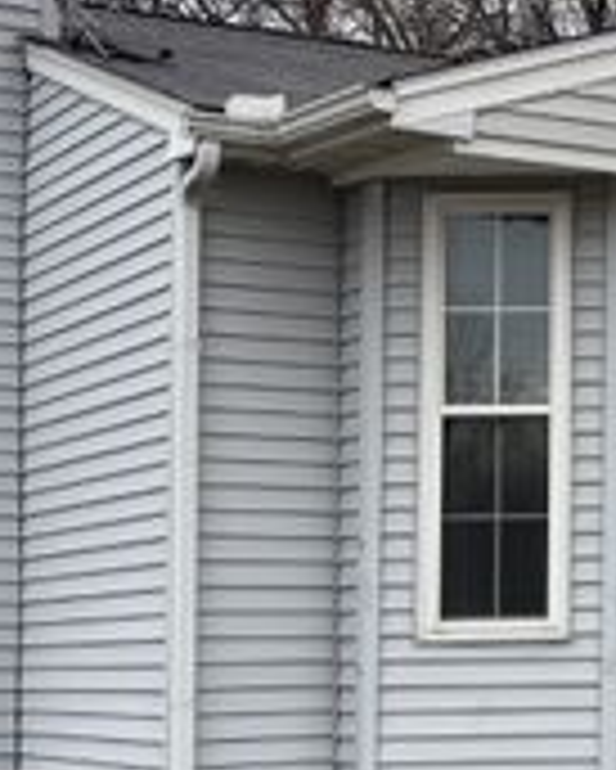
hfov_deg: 14.4
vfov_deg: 19.4
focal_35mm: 99
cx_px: 953
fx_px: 2254
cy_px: 417
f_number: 1.6
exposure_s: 1/1667
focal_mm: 5.96
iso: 50
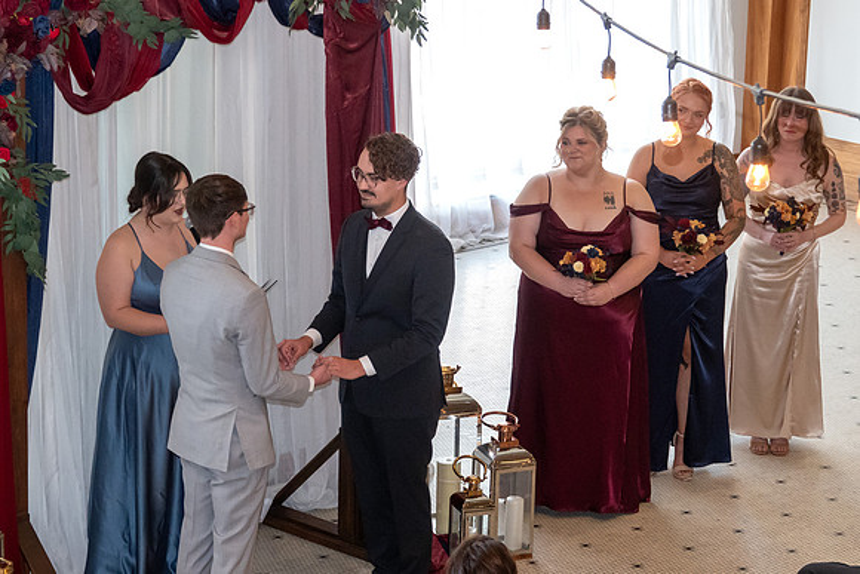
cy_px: 287
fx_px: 1935
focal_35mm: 81
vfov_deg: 16.9
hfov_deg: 25.1
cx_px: 430
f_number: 3.5
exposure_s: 1/100
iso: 1250
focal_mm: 29.69
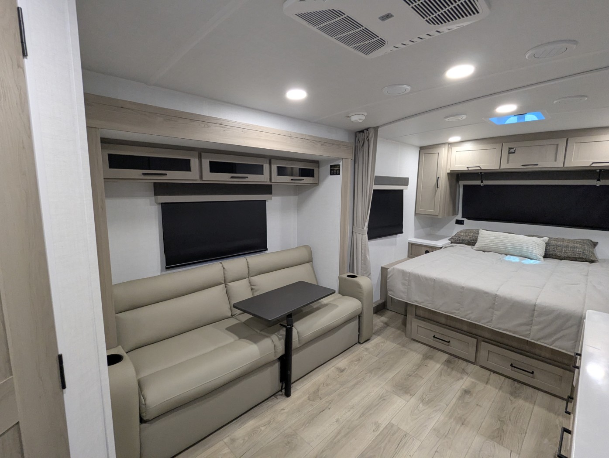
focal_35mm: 16
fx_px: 282
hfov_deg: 94.4
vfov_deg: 78.2
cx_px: 304
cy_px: 229
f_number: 2.2
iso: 336
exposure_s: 1/84.4
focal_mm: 2.35
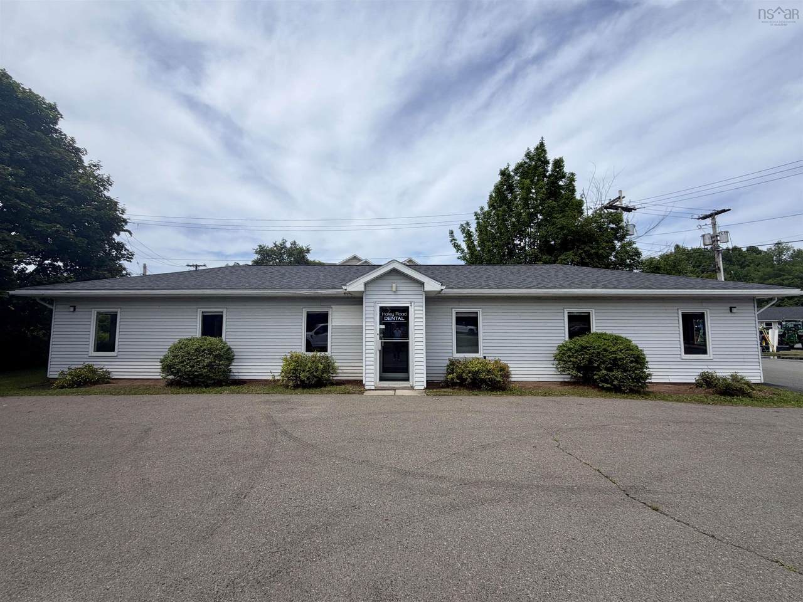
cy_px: 301
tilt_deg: +4.7
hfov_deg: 102.1
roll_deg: -0.6
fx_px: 325
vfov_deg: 85.7
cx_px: 402
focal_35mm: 14
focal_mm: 2.22
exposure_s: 1/1312
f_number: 2.2
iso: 20
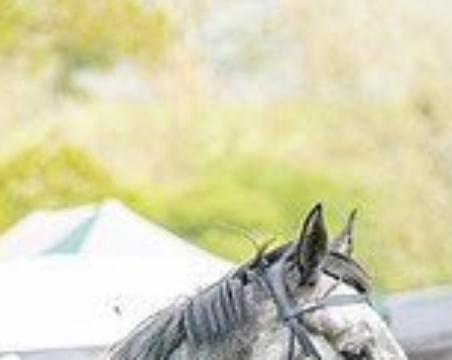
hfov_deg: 2.3
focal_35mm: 844
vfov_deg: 1.8
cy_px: 655
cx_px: 102
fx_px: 11269
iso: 400
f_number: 4
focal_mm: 135
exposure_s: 1/1250
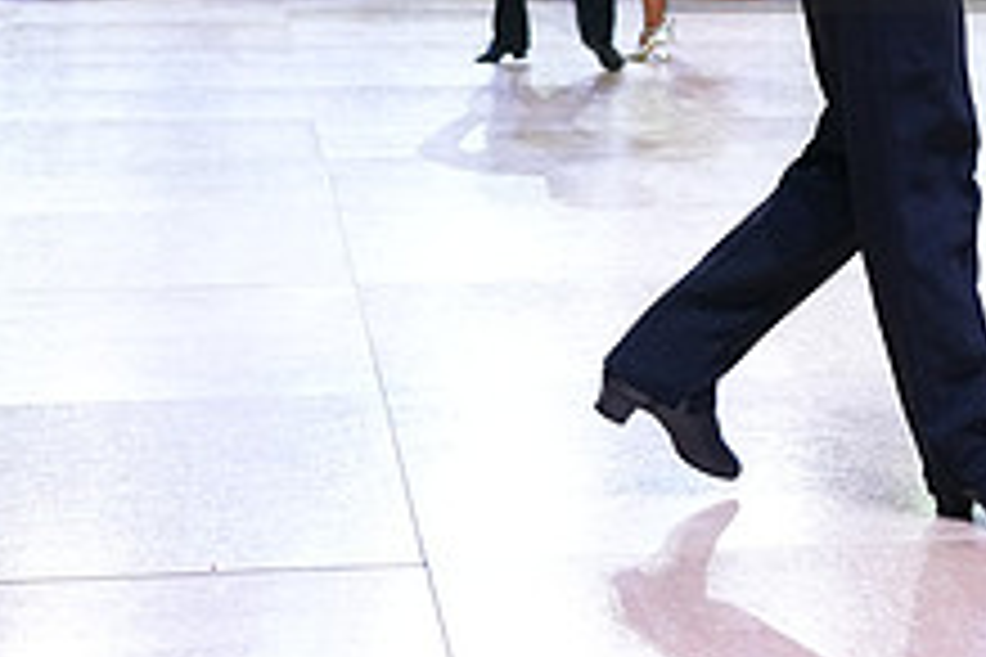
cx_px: 1153
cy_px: -106
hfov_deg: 18.4
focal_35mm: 106
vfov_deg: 12.6
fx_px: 2903
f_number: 4
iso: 2500
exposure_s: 1/400
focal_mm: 40
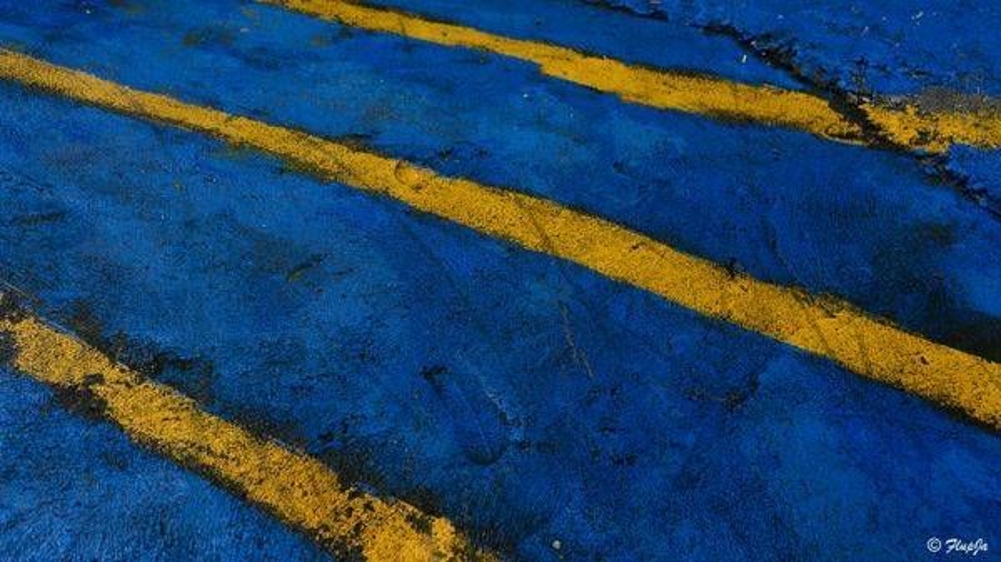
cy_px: 349
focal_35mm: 38
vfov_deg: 30.7
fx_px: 1019
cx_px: 524
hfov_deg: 52.3
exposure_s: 1/160
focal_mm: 35
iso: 500
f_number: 4
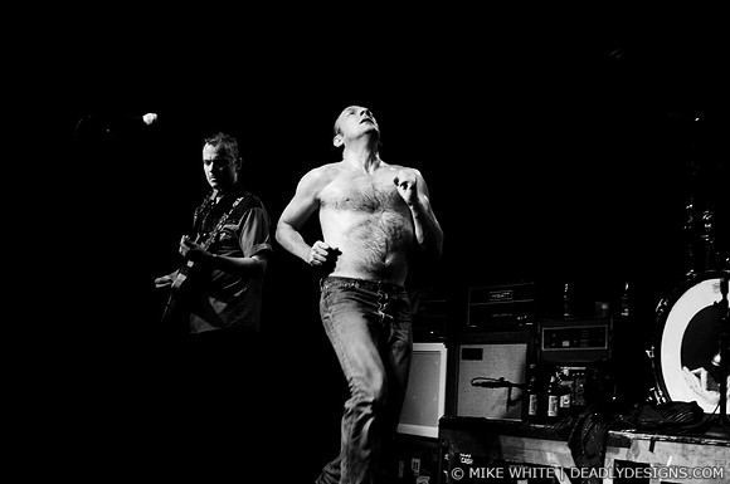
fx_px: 1063
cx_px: 365
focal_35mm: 52
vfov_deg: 25.7
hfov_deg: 37.9
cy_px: 242
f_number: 2.8
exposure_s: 1/160
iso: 1000
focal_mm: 35
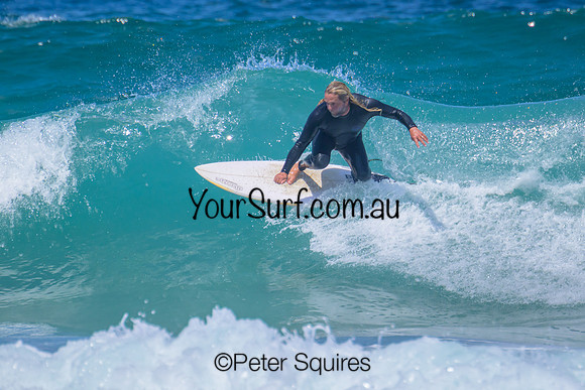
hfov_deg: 1.9
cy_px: 185
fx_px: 17684
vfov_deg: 1.3
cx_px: 398
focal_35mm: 1088
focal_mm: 800
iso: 720
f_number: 11
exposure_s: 1/2000
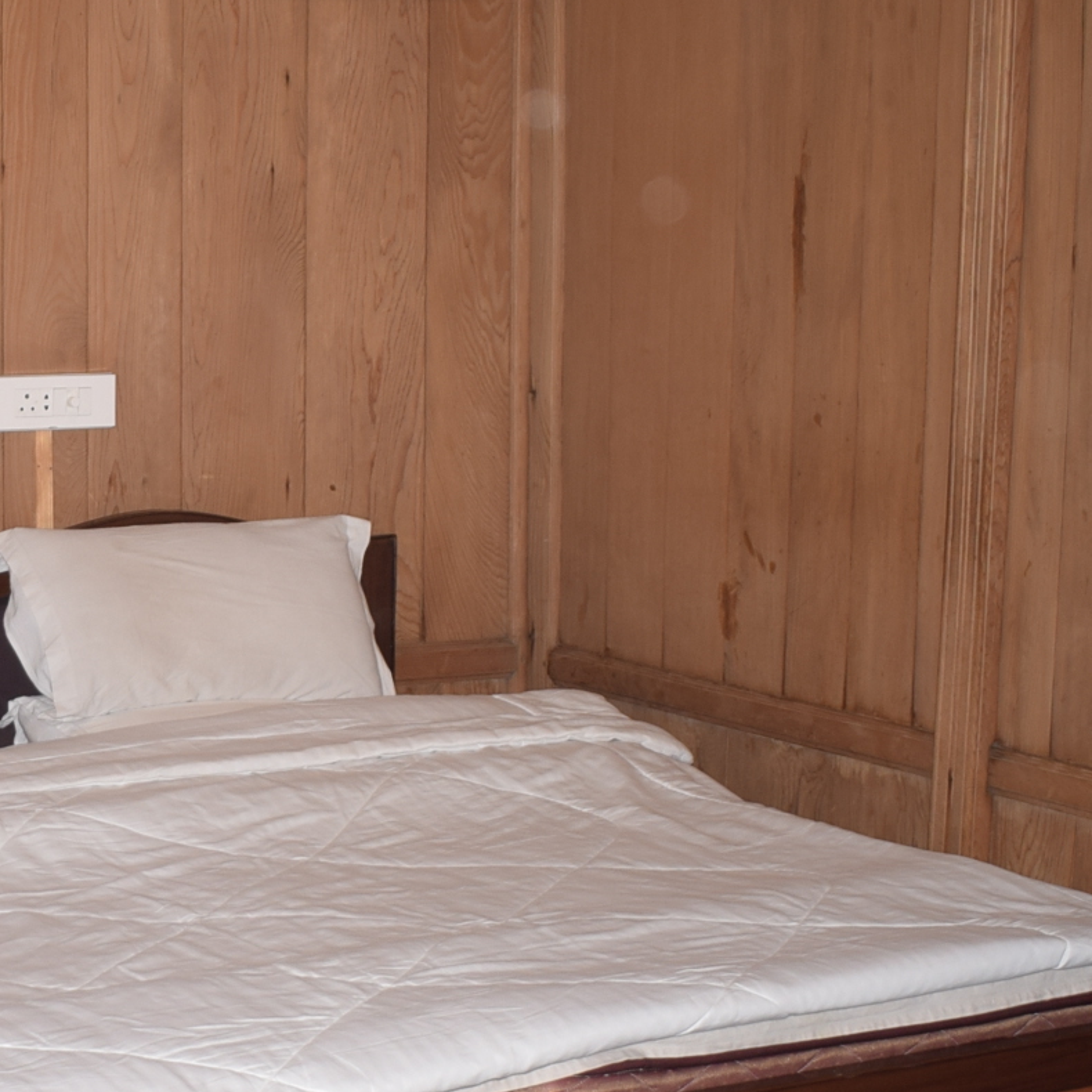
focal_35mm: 87
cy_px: 735
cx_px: -127
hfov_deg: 19.1
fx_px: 3105
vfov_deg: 19.9
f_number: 3.5
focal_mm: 18
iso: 200
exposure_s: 1/60
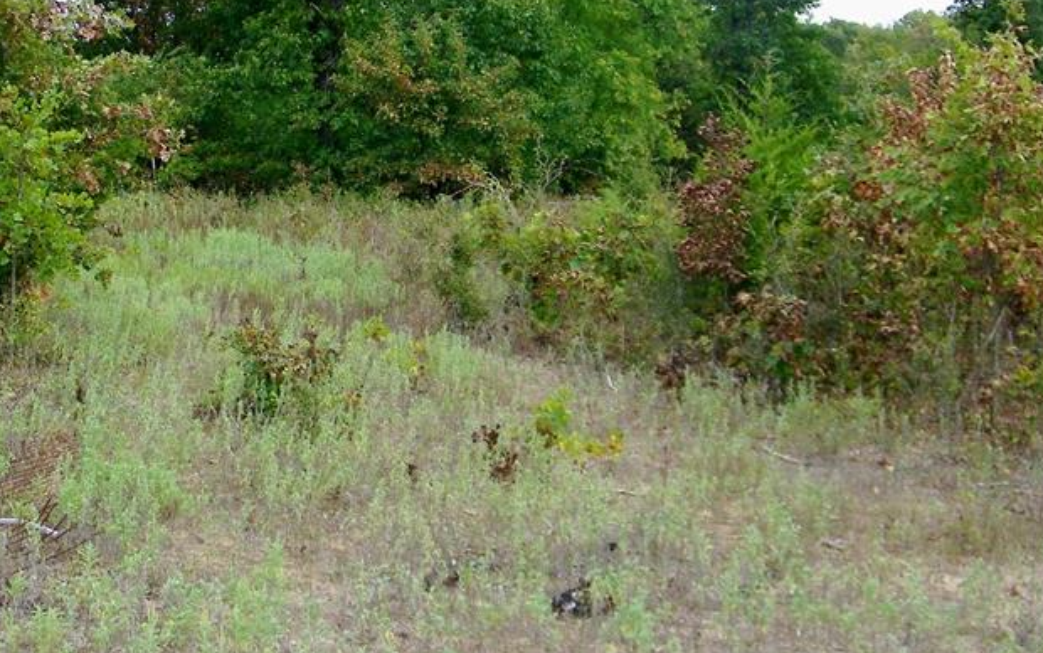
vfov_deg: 26.3
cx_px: 390
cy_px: 254
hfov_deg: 40.7
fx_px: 1393
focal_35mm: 49
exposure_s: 1/200
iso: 80
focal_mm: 5
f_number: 3.5
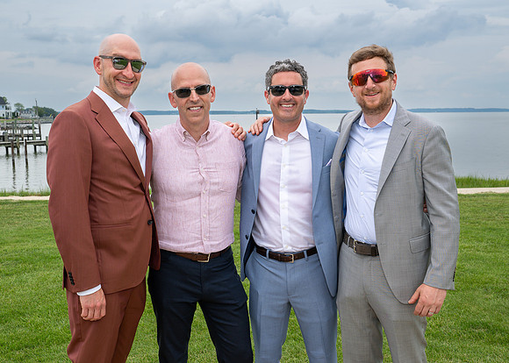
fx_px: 587
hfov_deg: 46.9
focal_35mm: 41
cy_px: 176
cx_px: 242
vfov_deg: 34.4
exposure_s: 1/250
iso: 160
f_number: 8
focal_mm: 35
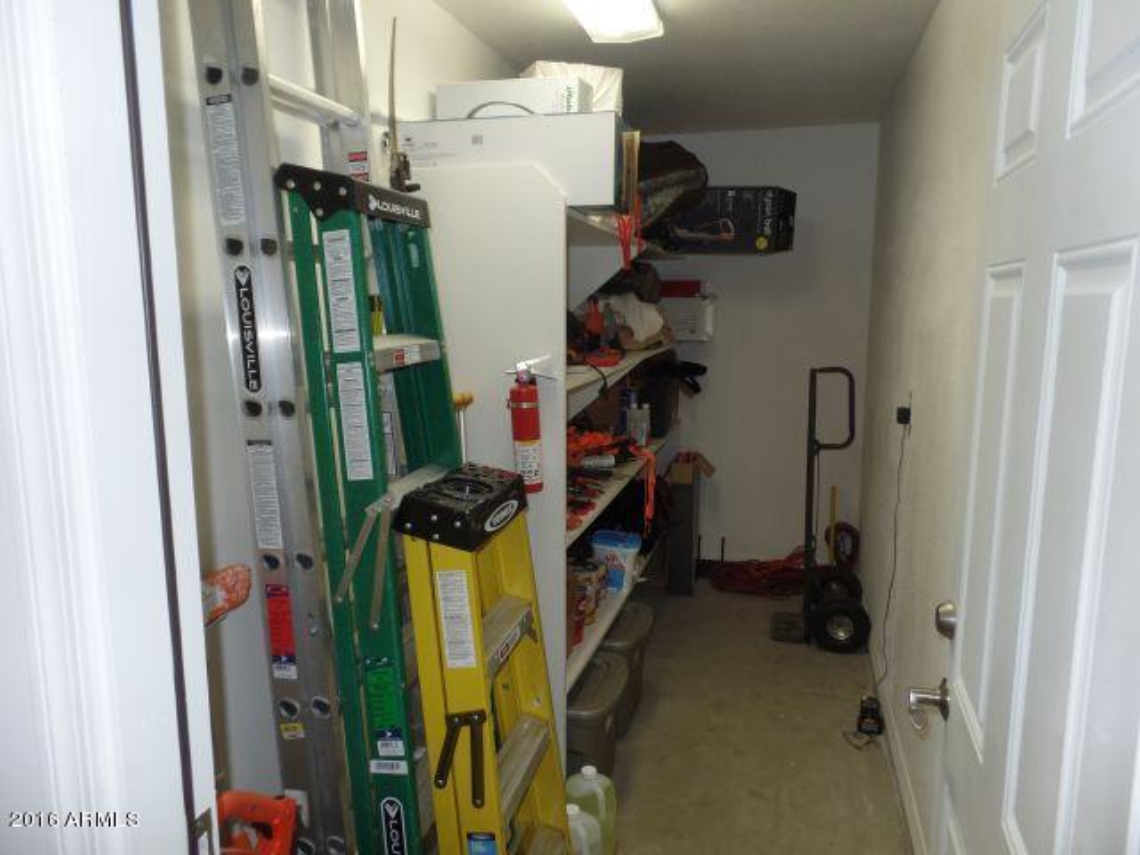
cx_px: 570
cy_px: 428
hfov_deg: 73.9
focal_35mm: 23
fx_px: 757
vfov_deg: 58.9
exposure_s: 1/30
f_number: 2.8
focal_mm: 4.1
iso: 100
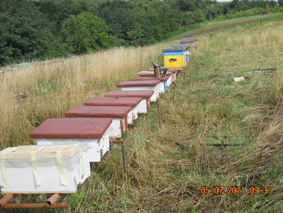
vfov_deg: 35.2
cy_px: 106
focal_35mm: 41
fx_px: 335
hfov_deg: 45.7
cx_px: 142
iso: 80
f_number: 5.5
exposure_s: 1/250
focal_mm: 6.72
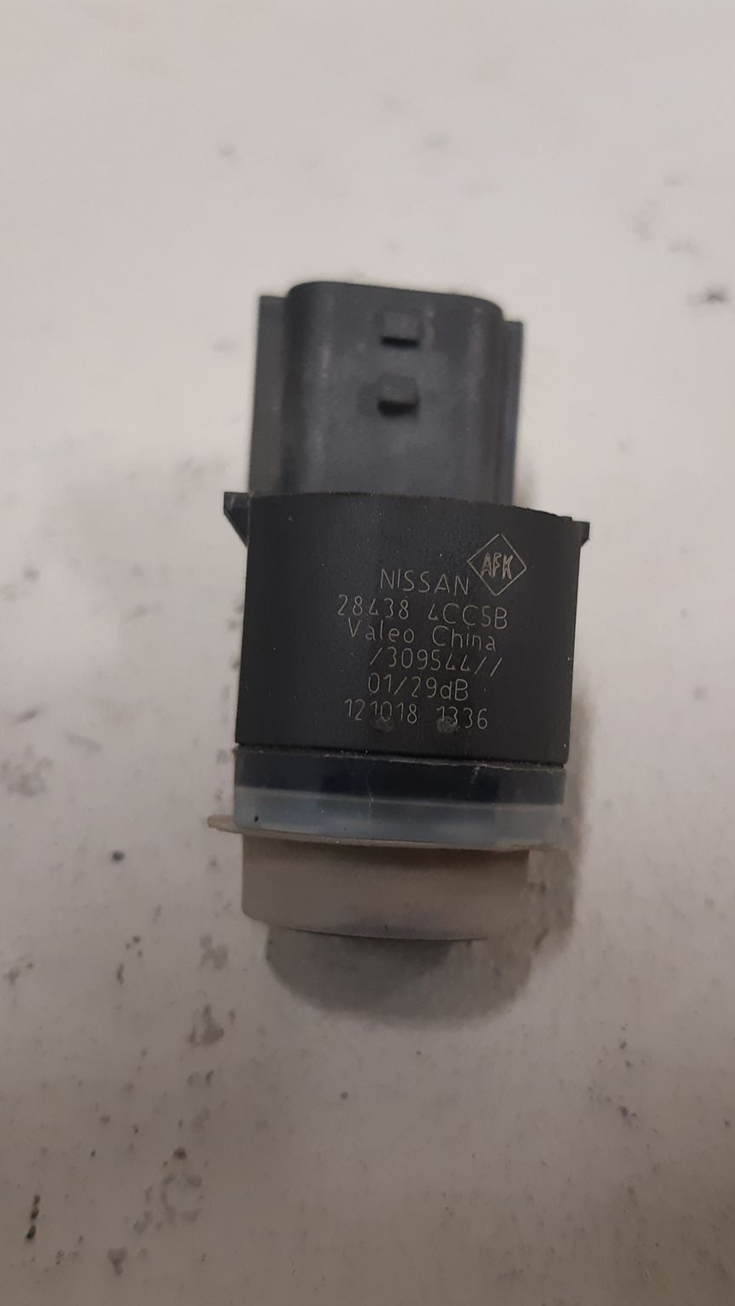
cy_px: 653
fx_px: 1317
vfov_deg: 52.8
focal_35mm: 38
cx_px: 402
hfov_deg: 31.2
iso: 200
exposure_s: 1/50
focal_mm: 3.93
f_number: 1.7
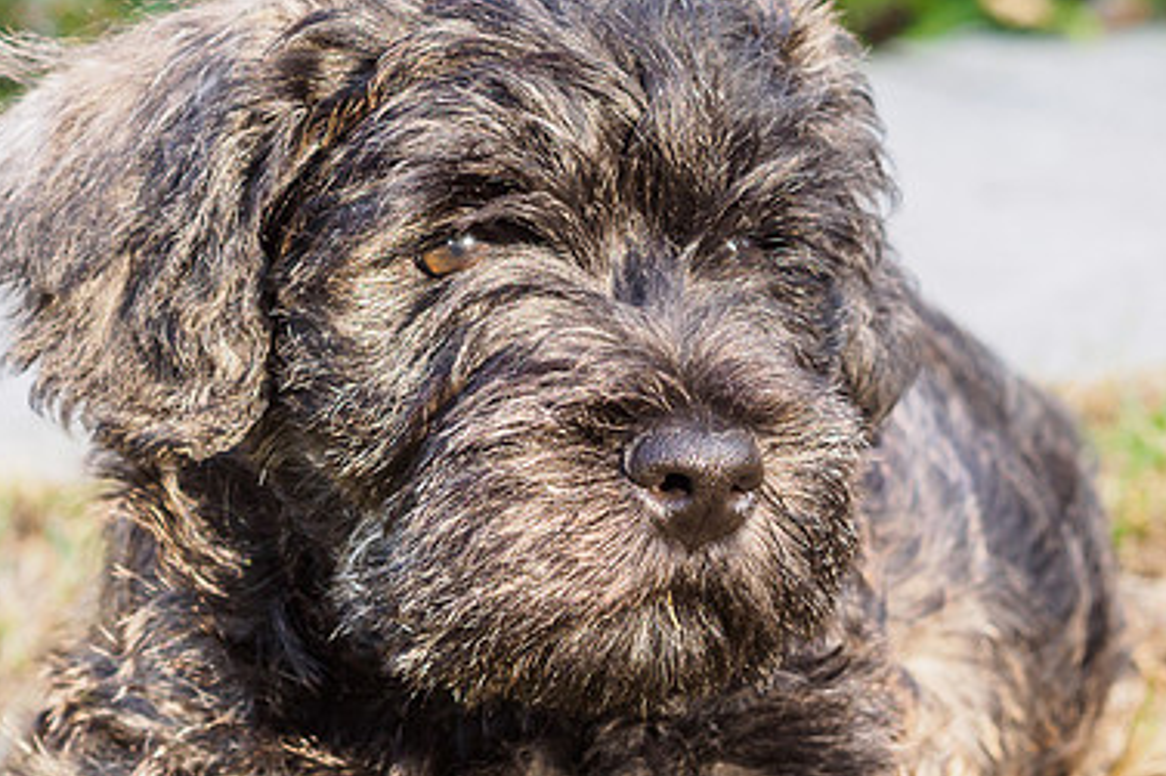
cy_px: 301
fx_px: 5924
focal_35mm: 183
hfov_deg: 11.2
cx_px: 654
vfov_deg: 7.5
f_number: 5
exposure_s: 1/80
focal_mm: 45
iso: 200
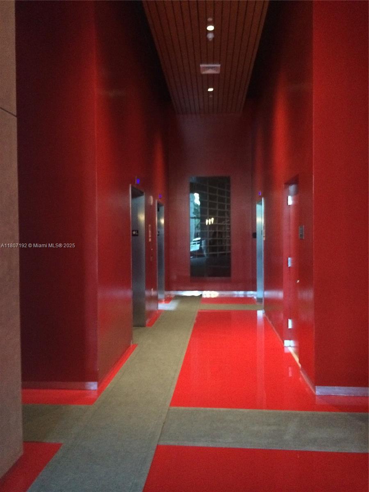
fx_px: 426
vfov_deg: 60.0
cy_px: 246
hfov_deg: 46.8
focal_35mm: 30
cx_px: 184
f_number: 2.2
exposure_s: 1/15
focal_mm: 4.12
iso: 500
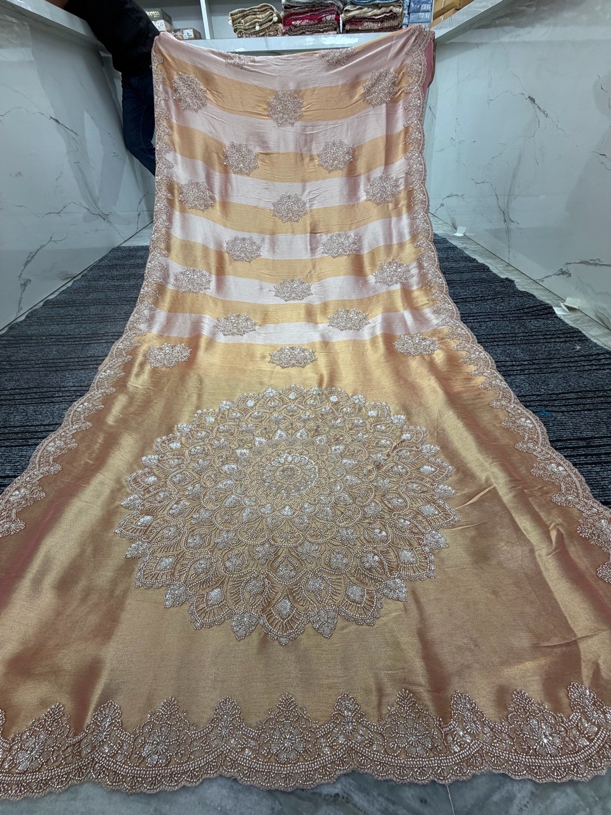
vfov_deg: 102.1
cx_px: 306
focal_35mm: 14
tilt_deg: -39.8
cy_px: 408
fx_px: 329
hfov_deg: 85.7
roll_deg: +2.0
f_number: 2.2
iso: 125
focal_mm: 2.22
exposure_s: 1/100
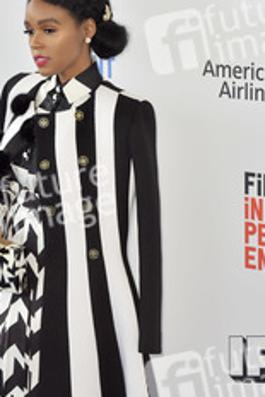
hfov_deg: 7.8
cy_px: 291
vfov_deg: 11.6
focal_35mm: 176
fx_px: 1940
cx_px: 78
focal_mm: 102
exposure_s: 1/320
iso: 500
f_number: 6.3
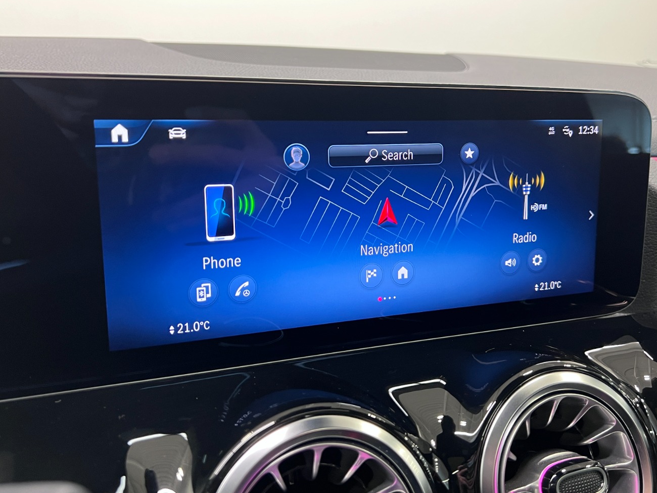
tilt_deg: -13.8
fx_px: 607
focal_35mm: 32
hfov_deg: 56.7
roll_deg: -2.7
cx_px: 356
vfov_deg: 44.1
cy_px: 220
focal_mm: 5.7
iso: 160
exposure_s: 1/60
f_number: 1.5
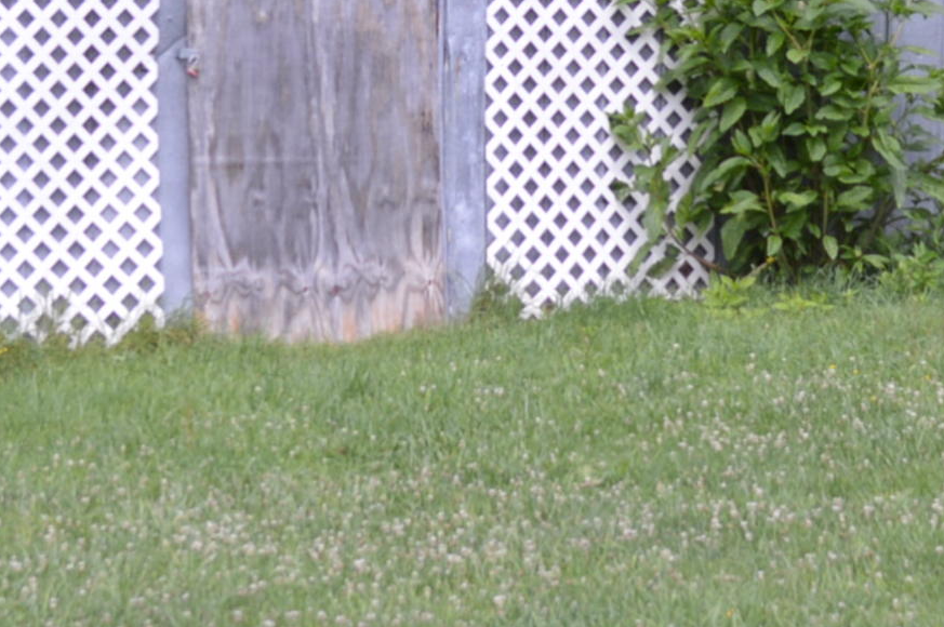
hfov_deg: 12.5
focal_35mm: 165
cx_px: 442
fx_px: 4322
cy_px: -6
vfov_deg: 8.3
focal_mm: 32
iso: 125
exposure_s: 1/125
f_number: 5.6
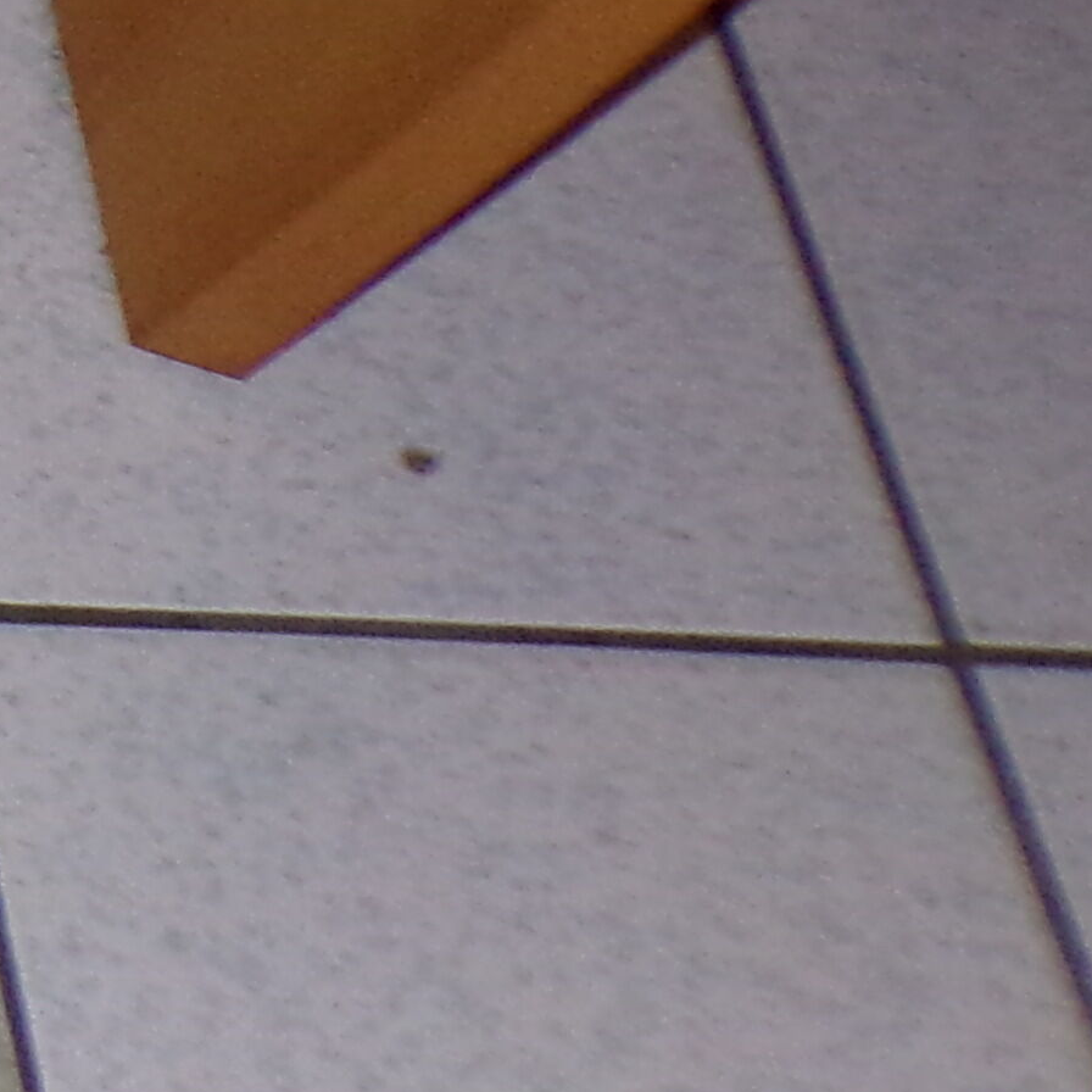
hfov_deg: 11.6
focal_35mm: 122
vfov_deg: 13.6
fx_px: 4354
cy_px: -477
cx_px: -1569
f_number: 3
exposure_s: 1/60
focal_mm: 4.3
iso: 200
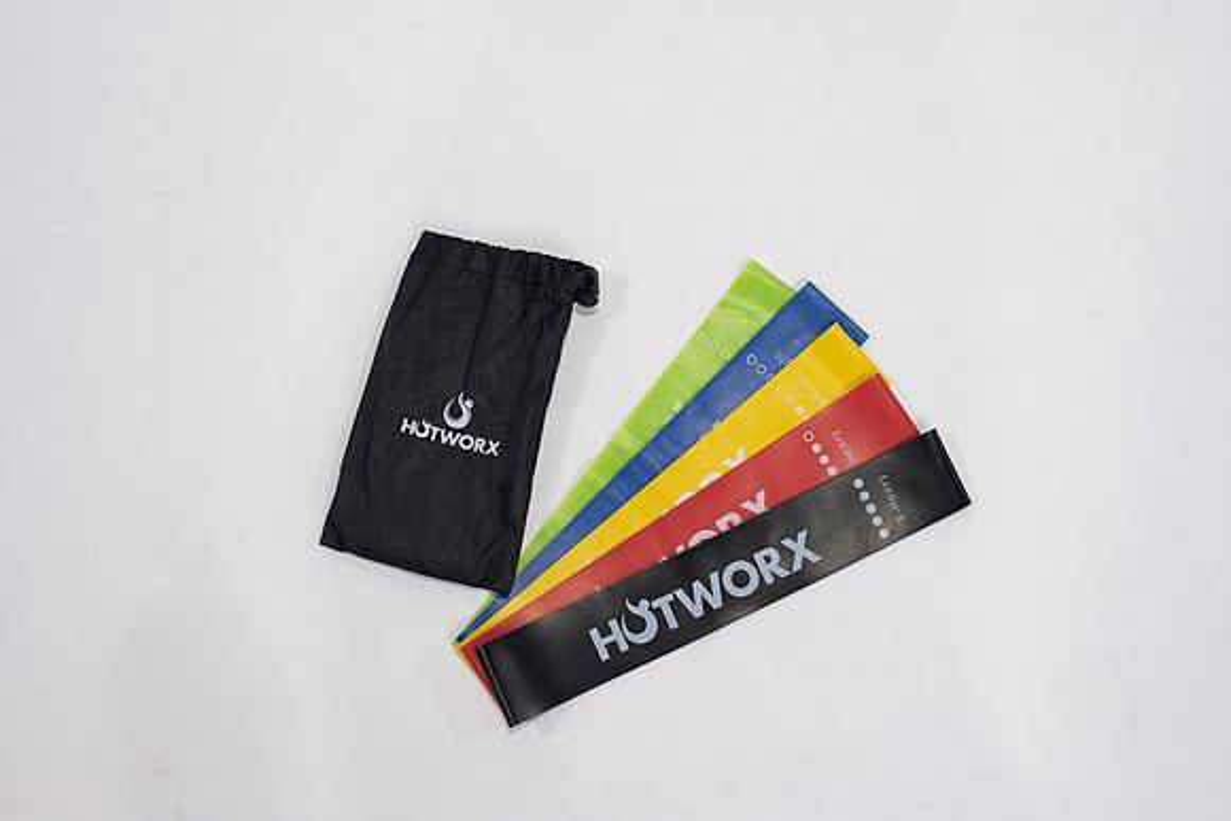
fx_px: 1710
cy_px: 410
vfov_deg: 27.0
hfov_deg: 39.6
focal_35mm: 50
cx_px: 616
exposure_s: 1/125
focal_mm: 50
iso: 200
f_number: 4
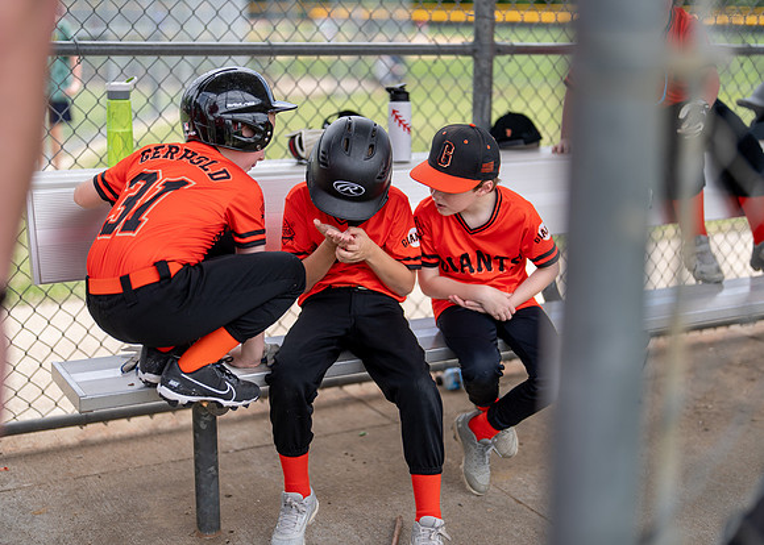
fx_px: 1149
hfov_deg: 36.8
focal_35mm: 53
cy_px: 272
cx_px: 382
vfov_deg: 26.7
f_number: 1.2
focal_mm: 50
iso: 100
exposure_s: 1/5000
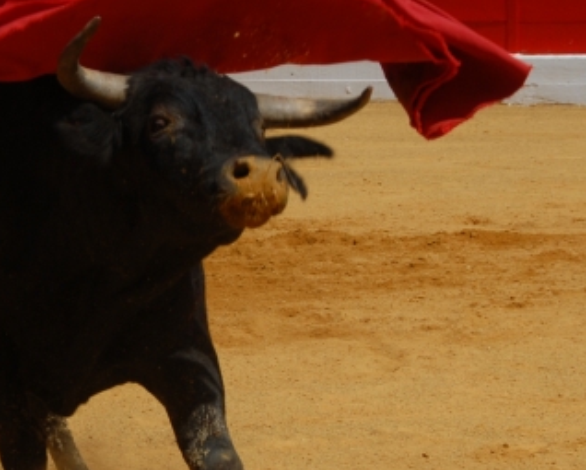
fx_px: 5112
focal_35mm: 295
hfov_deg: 6.5
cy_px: 222
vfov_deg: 5.3
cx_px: -64
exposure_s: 1/350
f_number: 8
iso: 100
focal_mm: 65
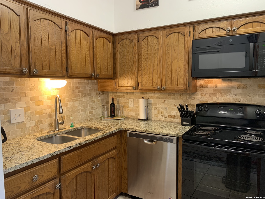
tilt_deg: -6.2
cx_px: 132
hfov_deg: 67.3
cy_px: 100
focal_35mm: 26
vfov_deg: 53.1
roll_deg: -0.2
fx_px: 199
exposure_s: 1/60
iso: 200
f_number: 1.8
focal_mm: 4.25
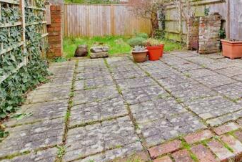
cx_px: 221
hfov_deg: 54.7
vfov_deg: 41.6
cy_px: 18
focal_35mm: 29
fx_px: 195
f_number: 7.1
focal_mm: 10
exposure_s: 1/25
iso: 500
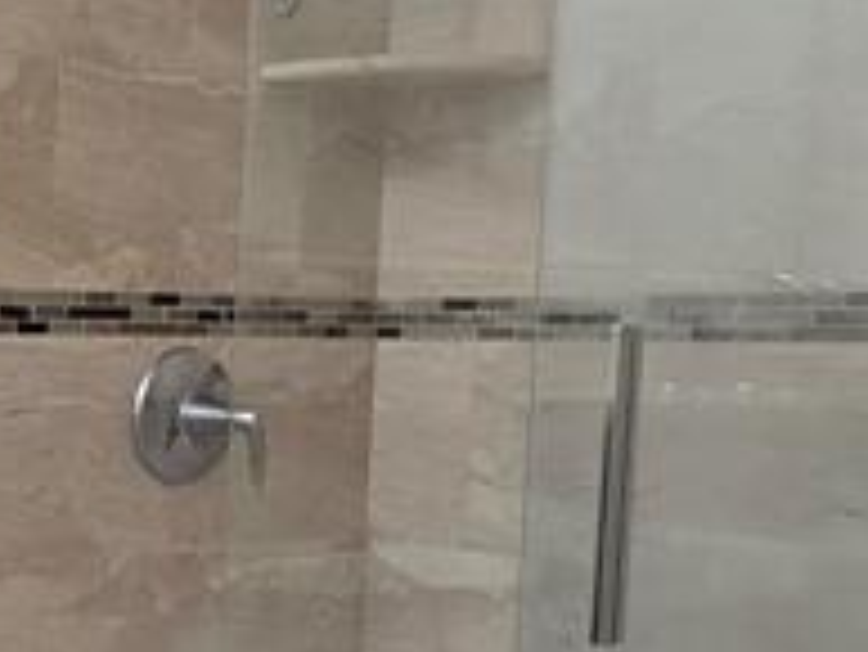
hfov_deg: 23.1
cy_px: 522
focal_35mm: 69
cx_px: -414
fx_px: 1731
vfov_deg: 21.1
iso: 160
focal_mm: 2.2
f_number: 1.9
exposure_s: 1/120
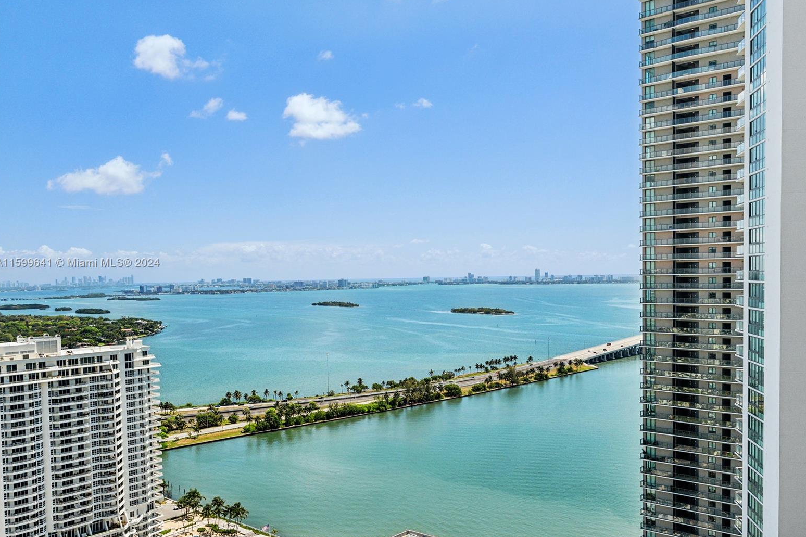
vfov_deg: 42.3
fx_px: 694
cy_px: 263
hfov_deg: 60.3
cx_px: 409
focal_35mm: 31
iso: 400
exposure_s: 1/1250
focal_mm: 20
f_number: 8
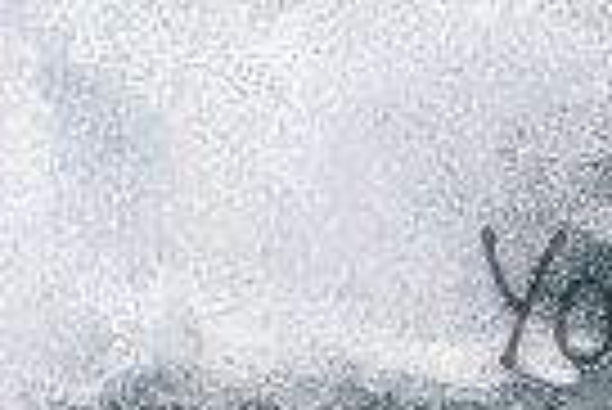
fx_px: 54355
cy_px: 259
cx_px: 945
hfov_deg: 0.6
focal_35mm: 3194
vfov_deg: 0.4
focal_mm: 500
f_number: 5.6
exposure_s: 1/4000
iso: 500
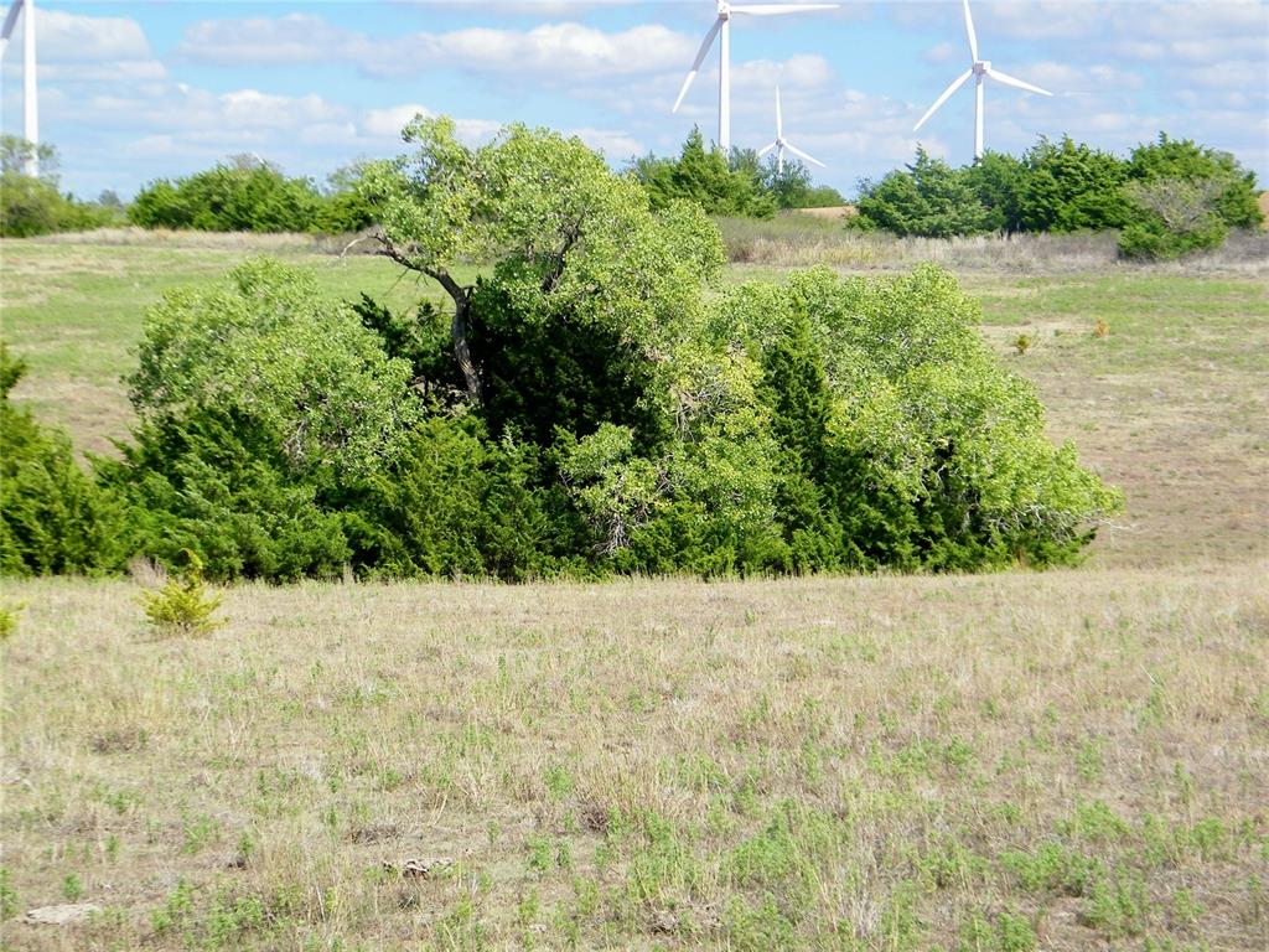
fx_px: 3116
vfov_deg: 17.4
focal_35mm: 85
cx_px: 634
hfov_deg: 23.0
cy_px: 476
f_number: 9
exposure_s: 1/125
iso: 80
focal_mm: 15.1
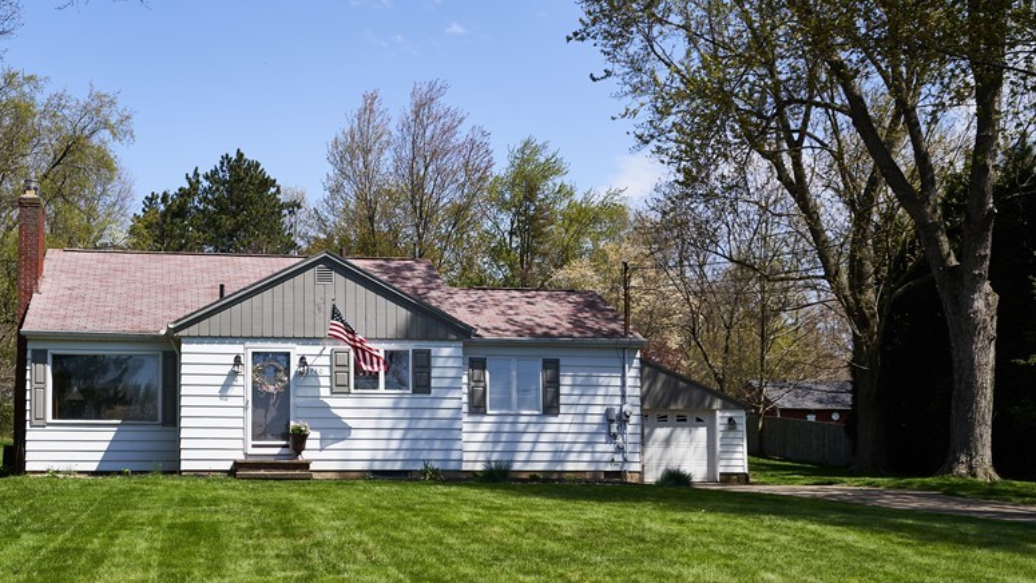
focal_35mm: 44
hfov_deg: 45.9
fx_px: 1209
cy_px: 411
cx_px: 368
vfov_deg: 26.9
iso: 100
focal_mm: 30
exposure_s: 1/500
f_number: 5.6
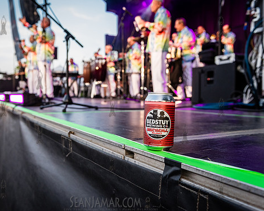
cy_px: 107
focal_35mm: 36
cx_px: 112
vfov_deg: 41.1
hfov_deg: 50.1
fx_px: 281
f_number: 4
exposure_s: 1/640
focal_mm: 31
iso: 2000
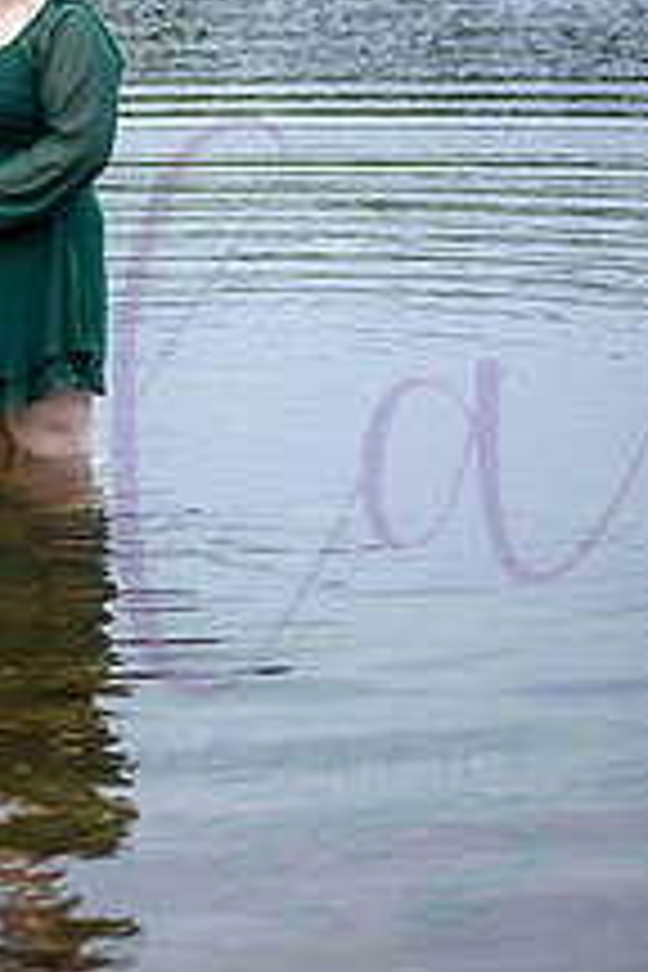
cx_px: 22
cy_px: 184
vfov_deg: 12.3
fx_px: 4509
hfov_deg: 8.2
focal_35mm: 167
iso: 1600
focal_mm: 80
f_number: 4
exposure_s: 1/320
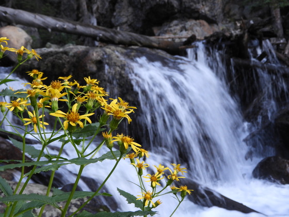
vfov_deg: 32.2
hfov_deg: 42.1
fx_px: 376
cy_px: 108
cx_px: 144
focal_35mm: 45
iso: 250
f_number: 4
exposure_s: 1/30
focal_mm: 8.1
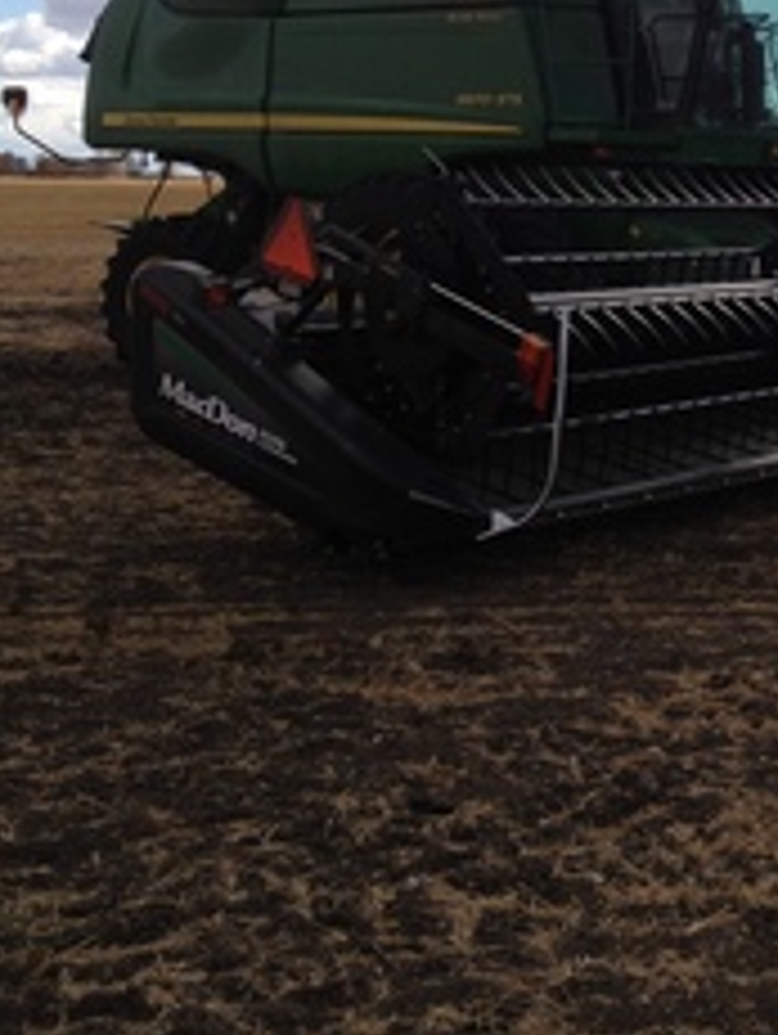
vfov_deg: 30.4
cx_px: 666
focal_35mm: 62
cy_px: 198
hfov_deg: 23.2
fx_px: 1855
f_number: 2.4
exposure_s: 1/2123
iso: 64
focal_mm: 4.28
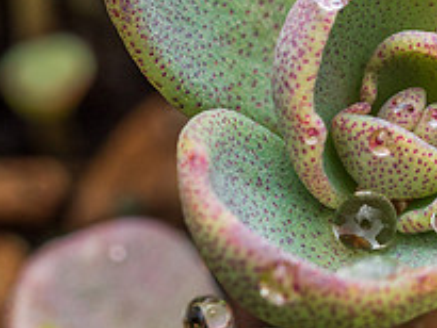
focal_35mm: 429
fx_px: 5419
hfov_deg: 4.6
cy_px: 148
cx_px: 381
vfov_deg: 3.5
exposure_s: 1/30
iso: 200
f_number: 8
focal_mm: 60
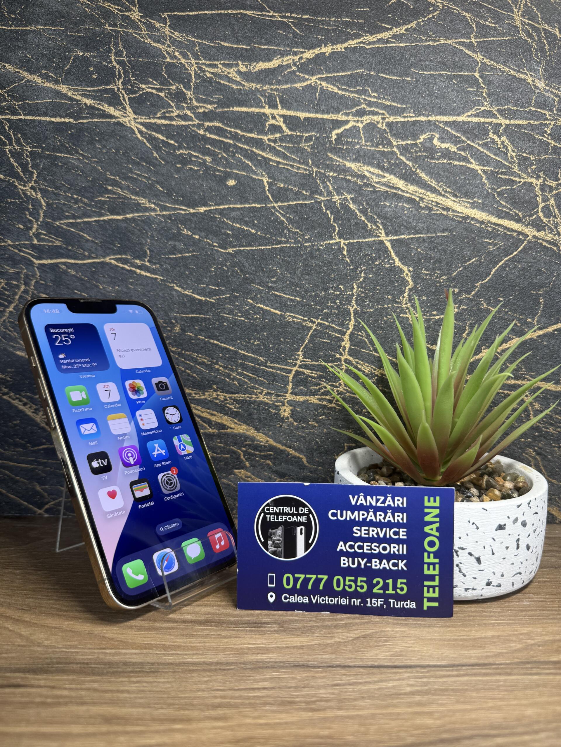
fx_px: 519
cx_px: 280
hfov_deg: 56.8
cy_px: 374
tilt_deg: -5.5
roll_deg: -0.8
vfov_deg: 71.6
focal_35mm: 24
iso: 50
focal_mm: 6.76
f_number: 1.78
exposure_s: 1/121
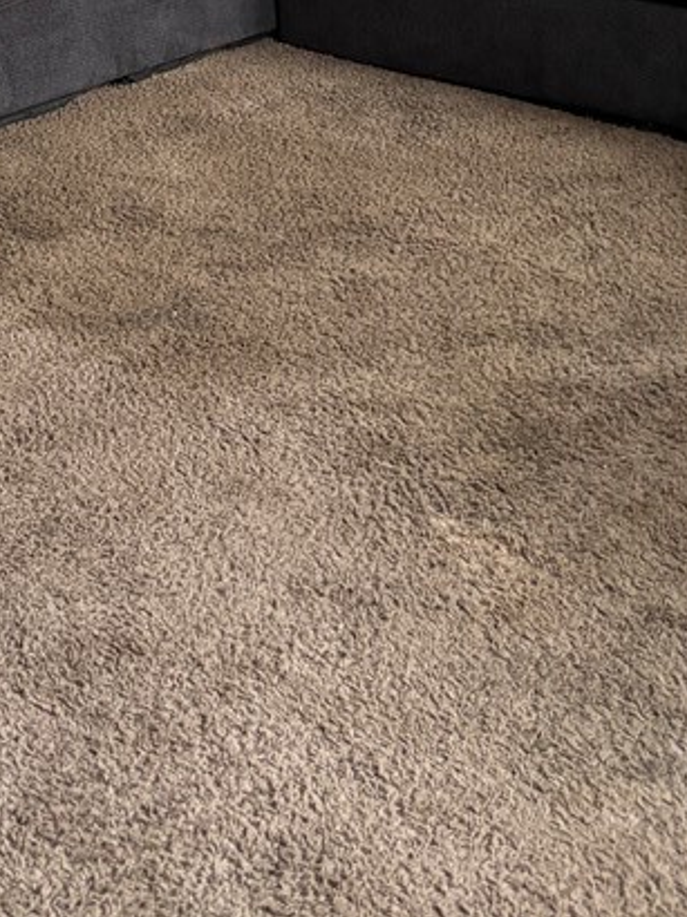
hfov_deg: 20.9
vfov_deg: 27.0
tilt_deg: -12.0
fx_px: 1722
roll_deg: +1.3
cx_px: -150
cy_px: -130
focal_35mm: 65
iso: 400
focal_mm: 5.96
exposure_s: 1/54
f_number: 1.6
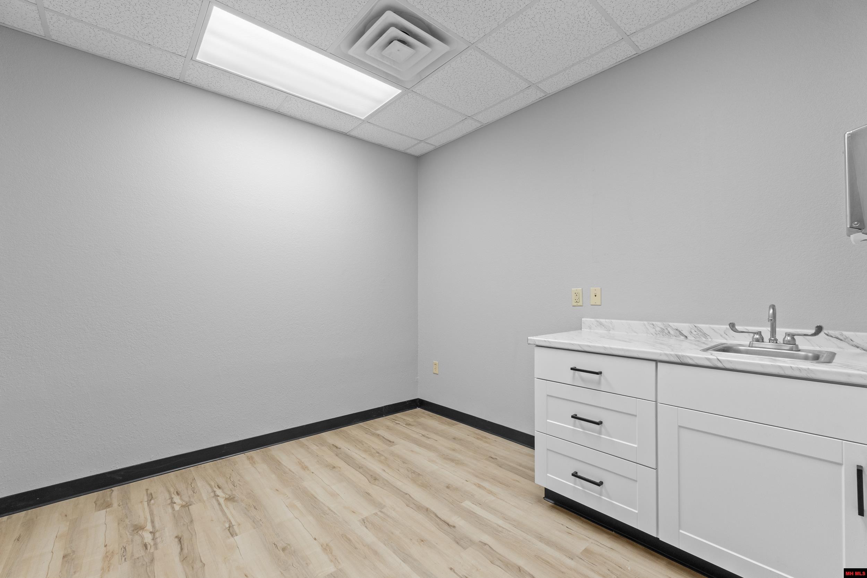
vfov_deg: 77.3
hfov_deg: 100.4
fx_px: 361
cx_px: 434
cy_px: 289
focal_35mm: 15
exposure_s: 1/13
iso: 400
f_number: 7.1
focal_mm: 10
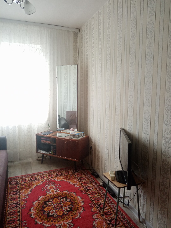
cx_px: 86
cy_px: 114
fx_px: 171
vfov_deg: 67.3
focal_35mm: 26
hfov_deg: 53.1
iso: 158
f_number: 1.8
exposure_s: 1/33.3
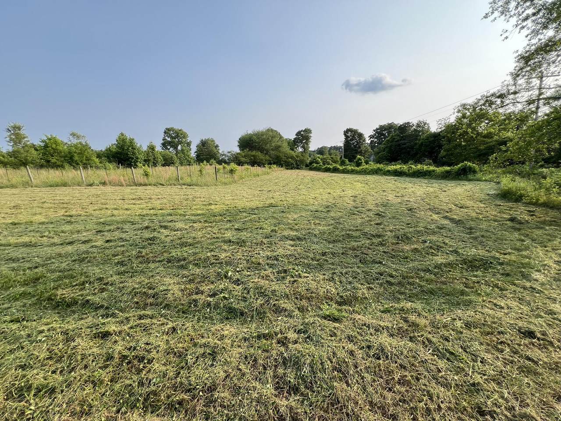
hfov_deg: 106.2
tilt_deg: -9.5
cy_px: 210
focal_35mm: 13
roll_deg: +0.6
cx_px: 280
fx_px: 211
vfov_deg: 89.9
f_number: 1.8
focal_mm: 1.57
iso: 32
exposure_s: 1/492
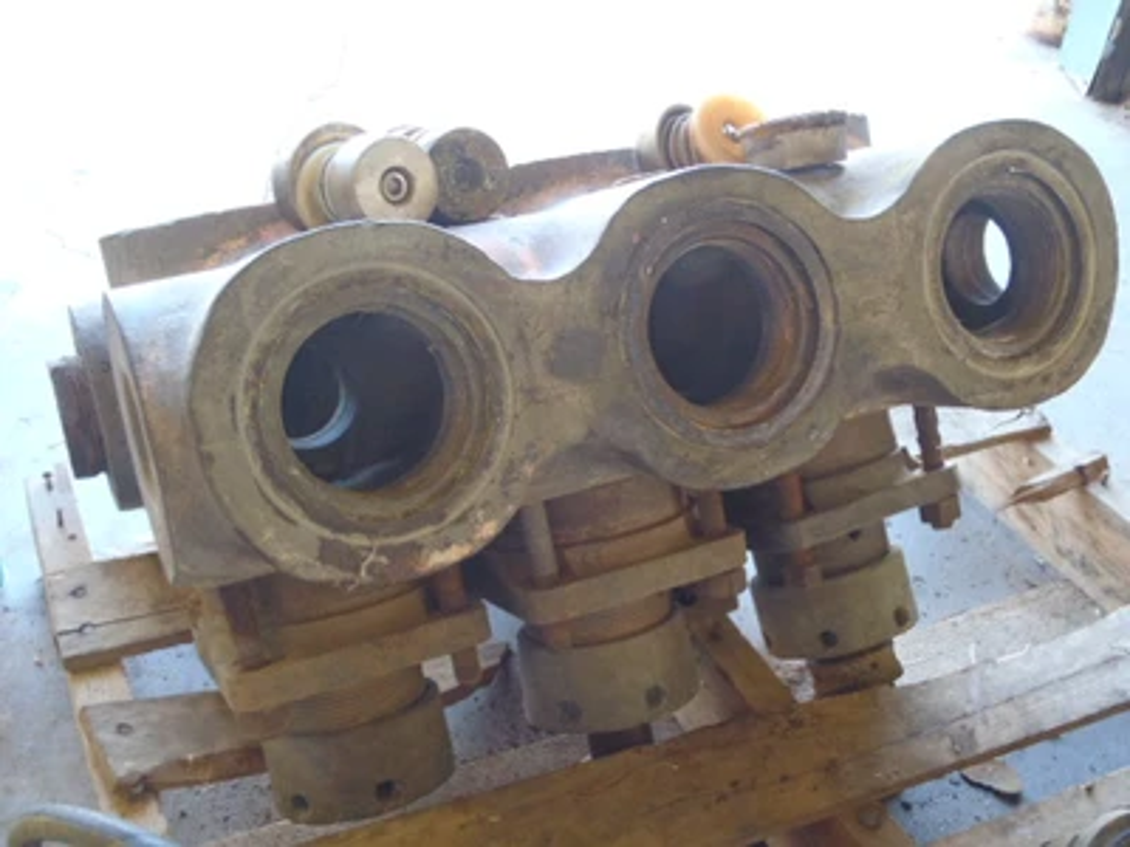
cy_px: 424
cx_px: 565
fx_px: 1240
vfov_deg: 37.7
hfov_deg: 49.0
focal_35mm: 38
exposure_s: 1/13
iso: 200
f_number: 4.6
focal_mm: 6.83
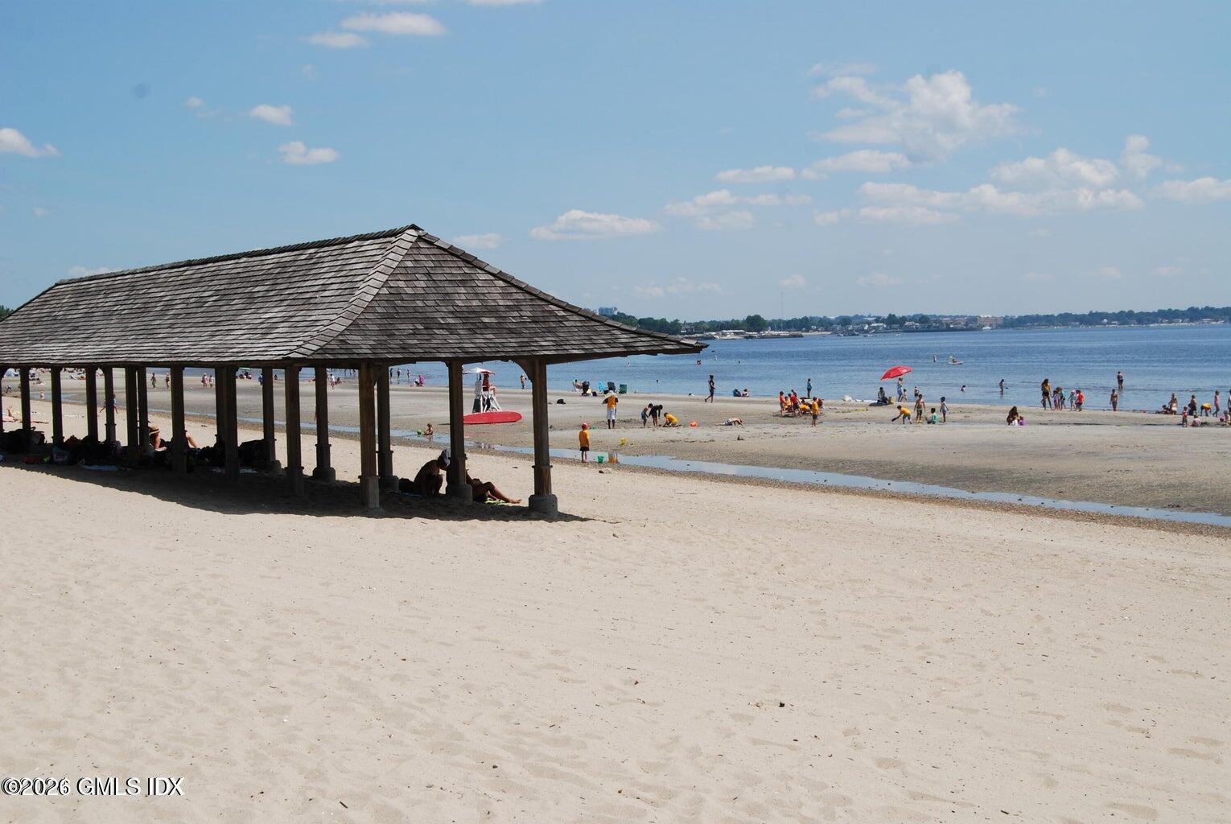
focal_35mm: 57
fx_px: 1951
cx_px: 616
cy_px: 412
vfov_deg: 23.8
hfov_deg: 35.0
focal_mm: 38
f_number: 9
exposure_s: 1/320
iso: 100
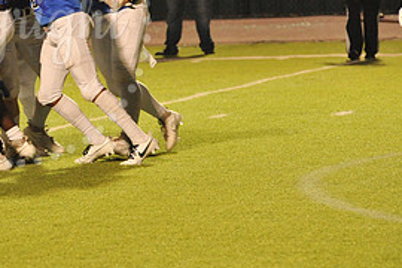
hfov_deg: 4.8
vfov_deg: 3.2
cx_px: 9
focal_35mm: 430
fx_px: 4801
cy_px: 24
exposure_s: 1/200
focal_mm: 200
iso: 6400
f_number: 6.3
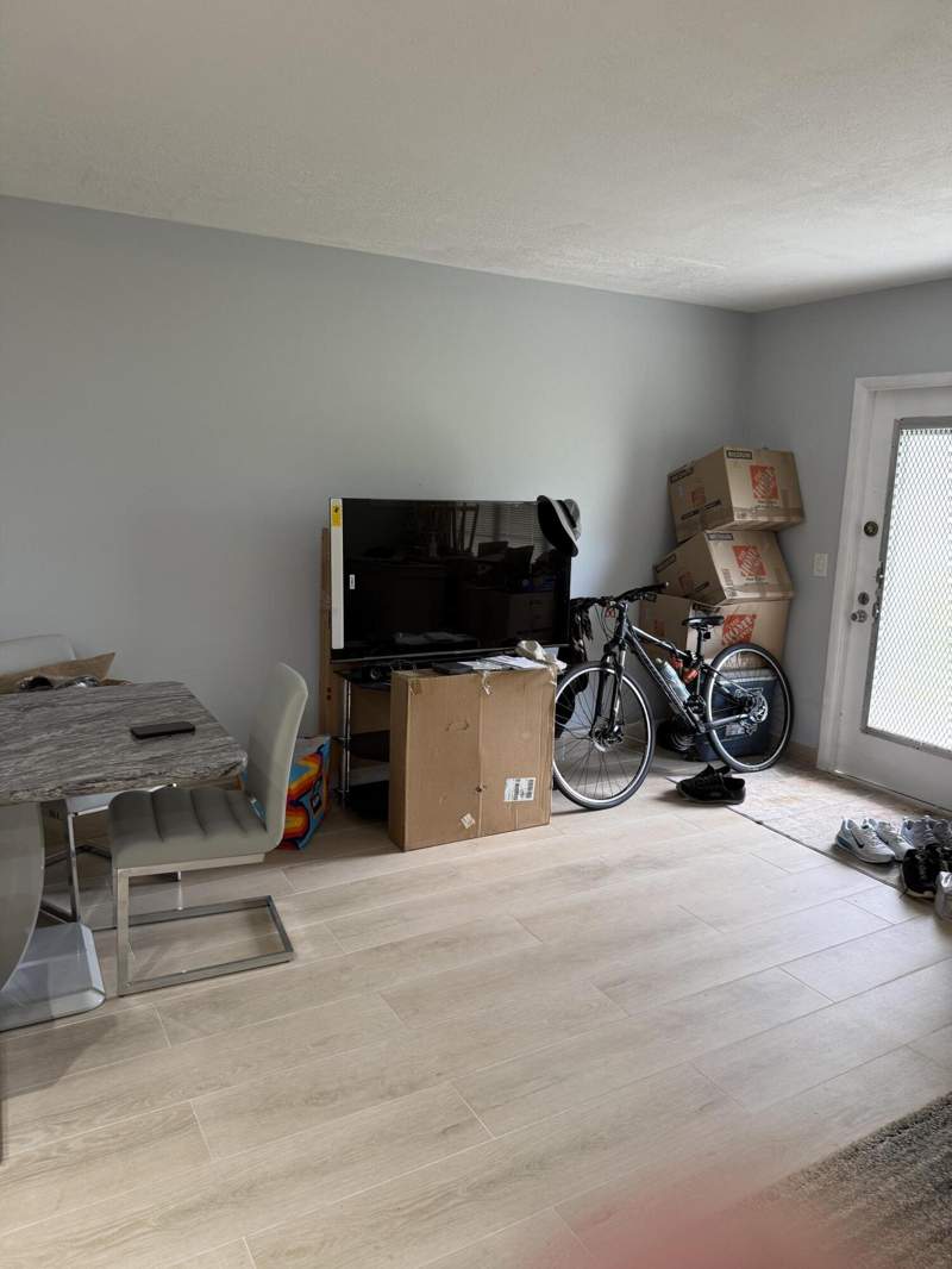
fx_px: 880
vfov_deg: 71.6
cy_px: 634
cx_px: 476
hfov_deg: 56.8
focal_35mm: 24
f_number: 1.78
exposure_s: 1/60
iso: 125
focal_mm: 6.76
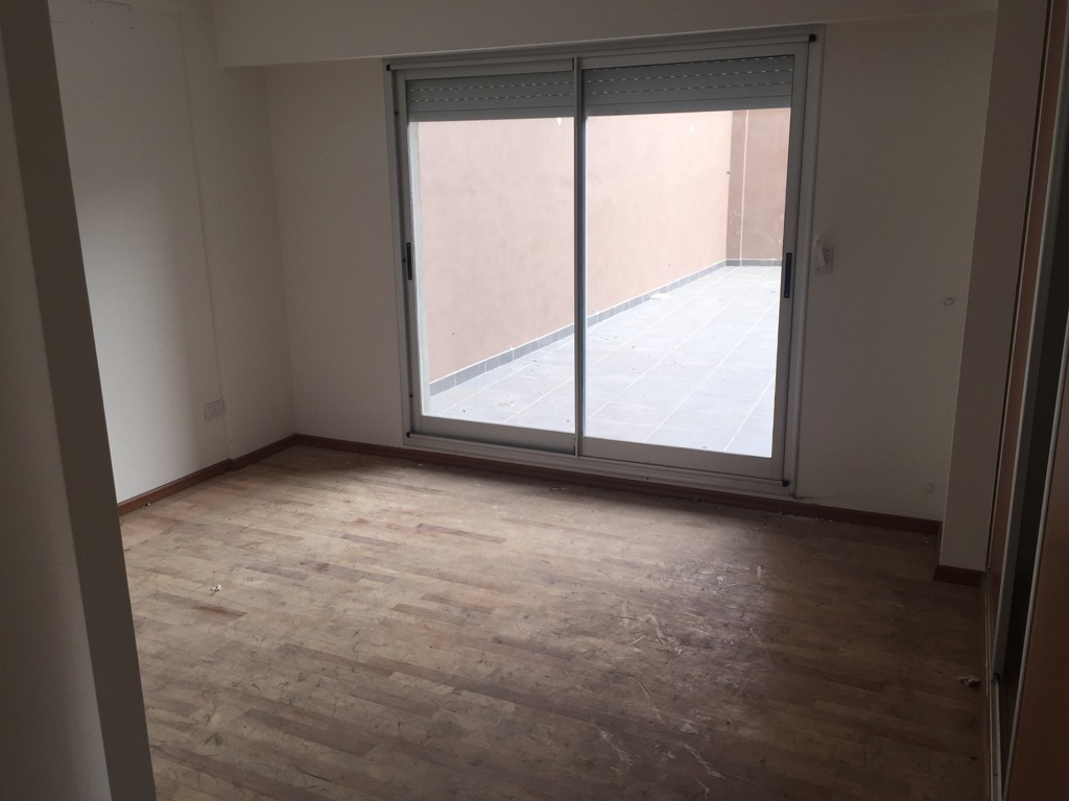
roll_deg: +0.2
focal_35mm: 29
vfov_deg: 48.2
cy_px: 400
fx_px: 896
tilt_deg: -15.6
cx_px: 534
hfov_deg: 61.7
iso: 32
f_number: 2.2
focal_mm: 4.15
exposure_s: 1/130
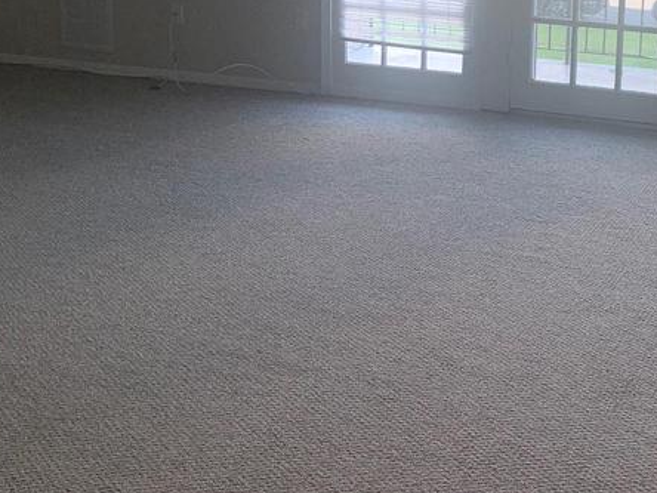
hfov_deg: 31.7
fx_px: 1139
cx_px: 475
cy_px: -6
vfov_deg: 23.4
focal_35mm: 60
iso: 25
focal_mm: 4.25
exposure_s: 1/177
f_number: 1.8
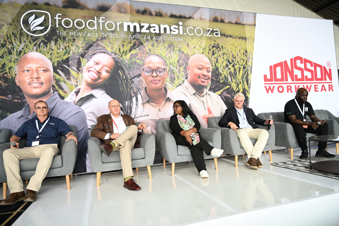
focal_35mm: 24
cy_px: 113
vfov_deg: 53.1
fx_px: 226
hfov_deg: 73.7
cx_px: 170
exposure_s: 1/160
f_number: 4
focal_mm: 24
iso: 320
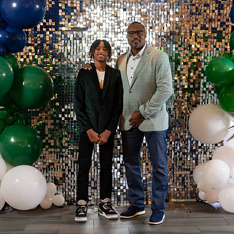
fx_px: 505
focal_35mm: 66
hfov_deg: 26.1
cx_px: 125
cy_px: 116
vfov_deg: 26.1
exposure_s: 1/320
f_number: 1.2
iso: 800
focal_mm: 50
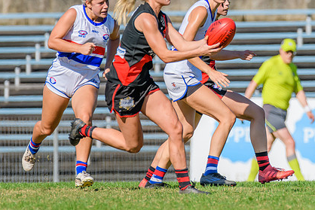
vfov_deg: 1.2
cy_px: 46
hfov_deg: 1.7
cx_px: 238
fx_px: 10416
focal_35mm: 1190
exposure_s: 1/1600
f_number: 11
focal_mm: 600
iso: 640
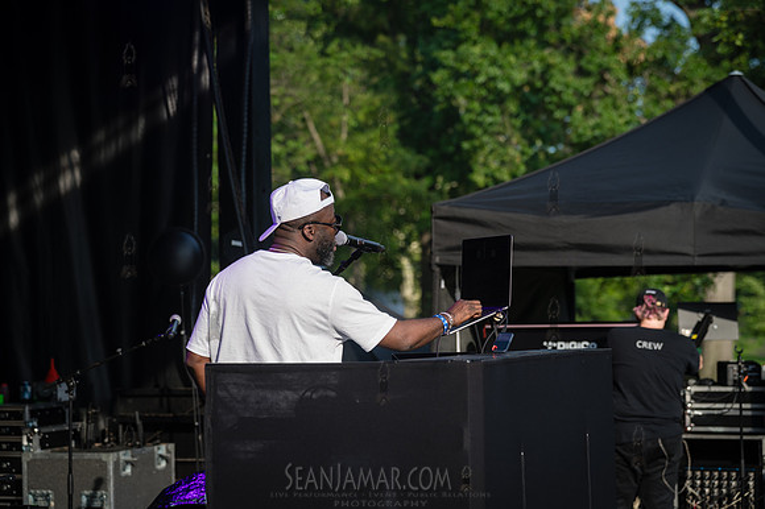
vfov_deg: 16.1
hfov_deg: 23.9
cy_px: 254
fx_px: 1805
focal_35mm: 85
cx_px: 382
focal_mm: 85
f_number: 3.5
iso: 100
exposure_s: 1/640
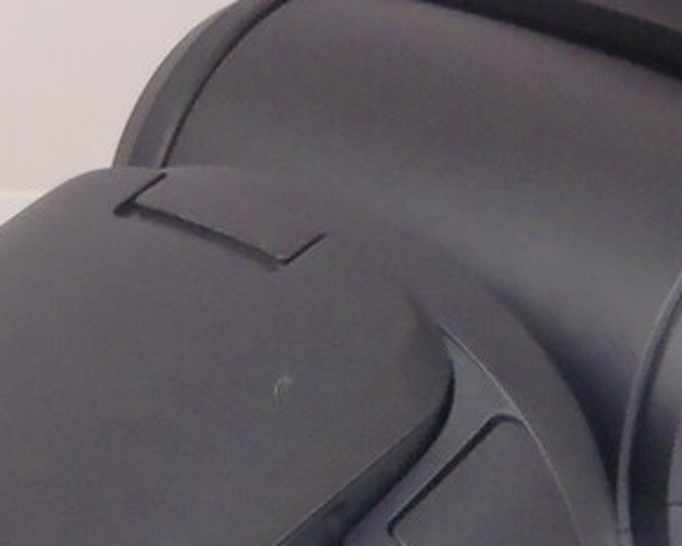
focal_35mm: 186
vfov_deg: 8.2
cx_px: 270
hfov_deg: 10.4
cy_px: 640
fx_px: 3754
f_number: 4.9
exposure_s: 1/10
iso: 200
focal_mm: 8.25
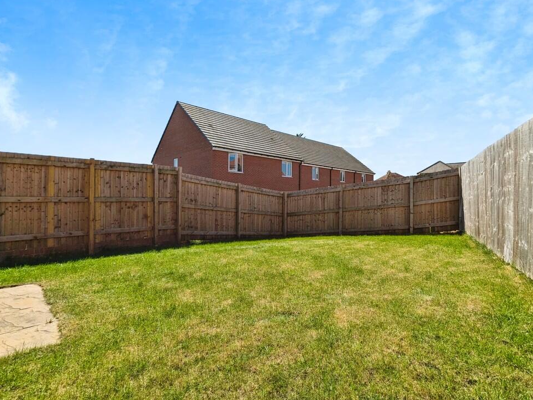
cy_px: 198
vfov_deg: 74.7
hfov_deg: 91.0
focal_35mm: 17
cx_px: 262
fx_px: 262
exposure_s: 1/2513
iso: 52
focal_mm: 2.35
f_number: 2.2
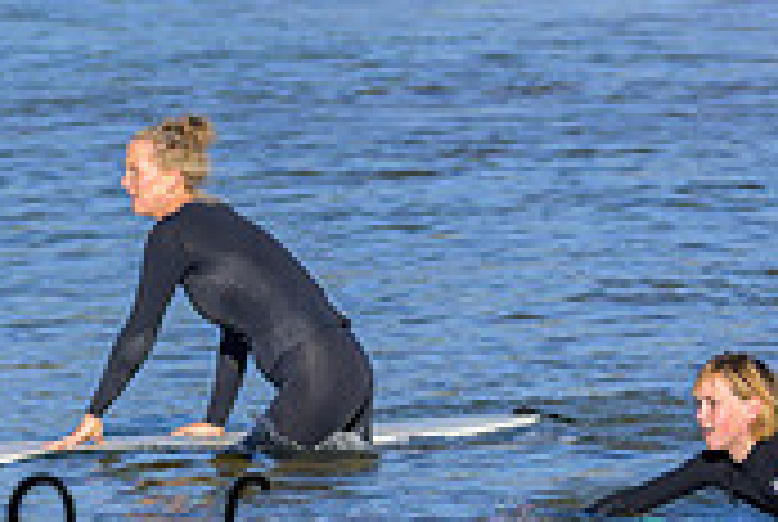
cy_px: 346
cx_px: 504
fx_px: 18314
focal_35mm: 846
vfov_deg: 1.6
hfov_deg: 2.4
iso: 180
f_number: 6.7
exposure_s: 1/1600
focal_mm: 185
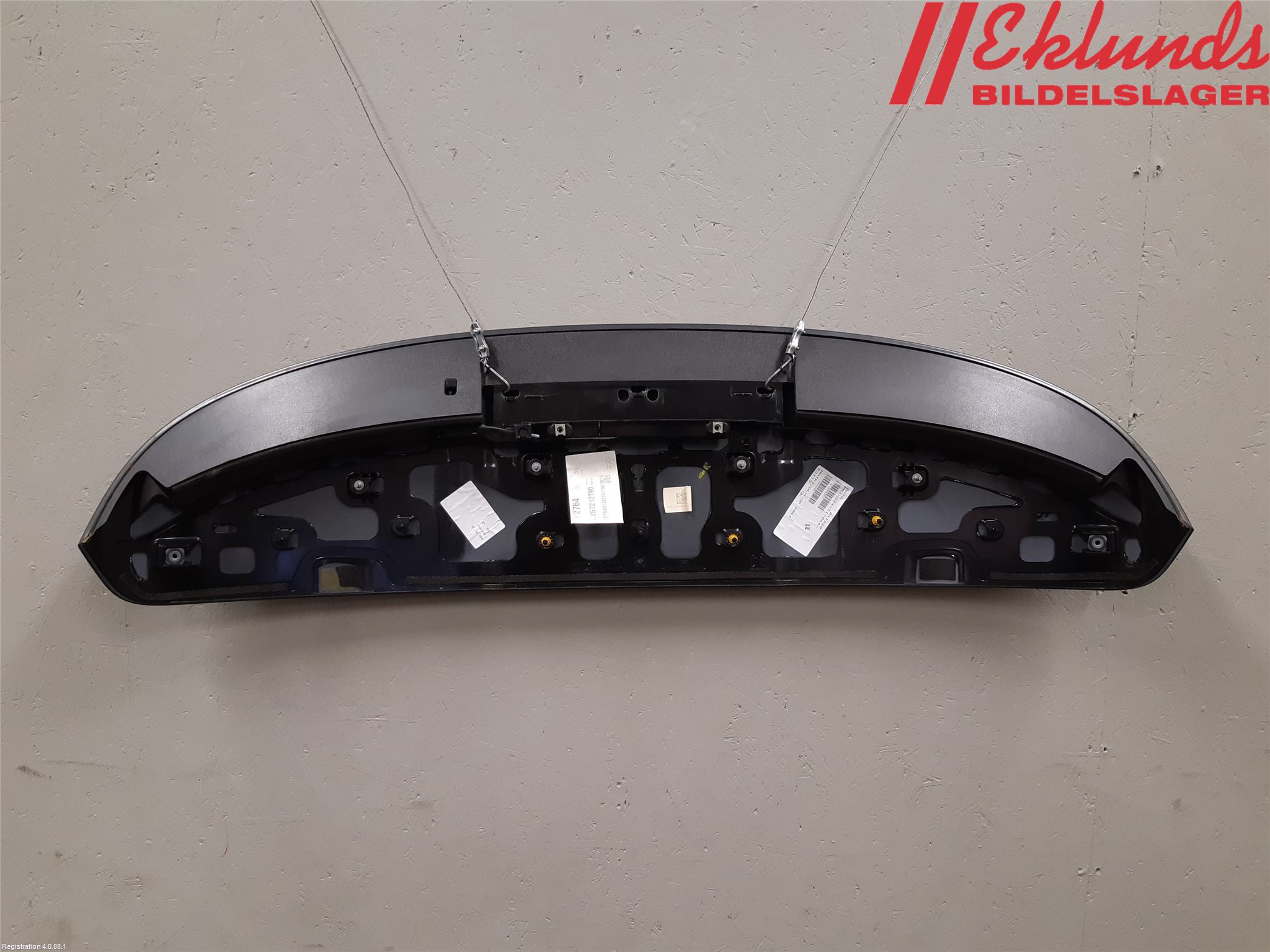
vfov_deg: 53.1
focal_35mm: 26
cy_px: 476
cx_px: 635
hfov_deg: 67.3
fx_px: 954
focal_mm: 3.93
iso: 125
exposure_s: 1/50
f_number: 1.7
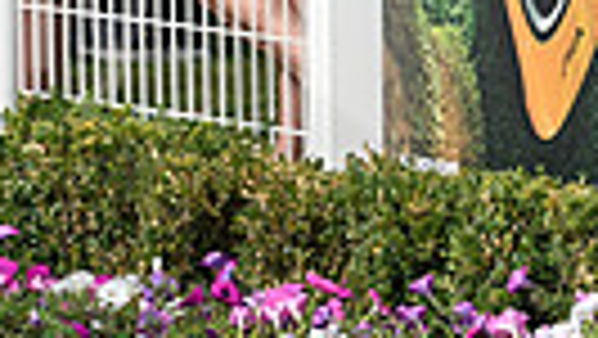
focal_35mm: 915
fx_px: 14518
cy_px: -214
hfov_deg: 2.4
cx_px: -409
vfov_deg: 1.3
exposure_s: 1/3200
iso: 800
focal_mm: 200
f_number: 4.5
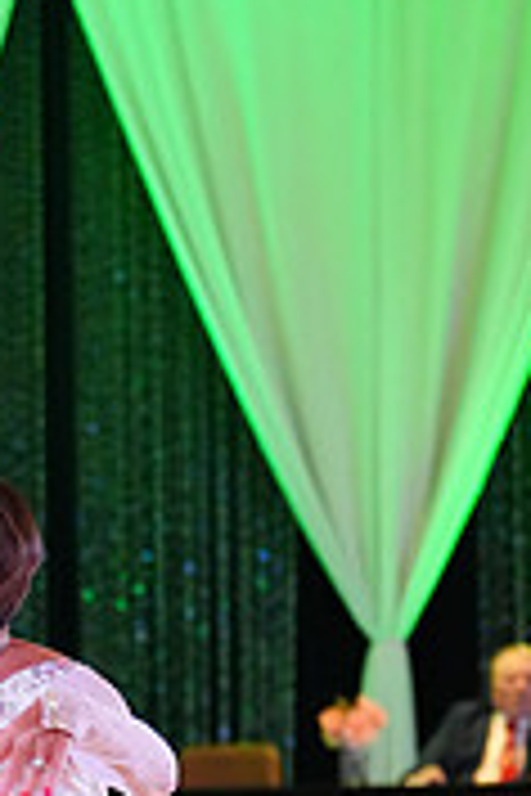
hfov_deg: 6.0
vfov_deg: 8.8
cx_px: -92
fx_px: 5066
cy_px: 1097
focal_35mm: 229
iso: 5000
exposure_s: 1/400
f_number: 2.8
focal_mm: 70
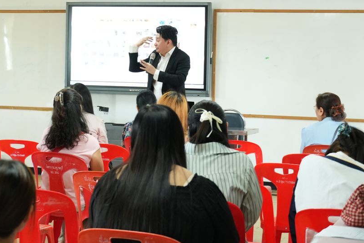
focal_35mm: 103
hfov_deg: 19.8
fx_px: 1039
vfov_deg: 13.3
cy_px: 76
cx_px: 111
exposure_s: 1/30
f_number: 5
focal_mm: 49
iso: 1600
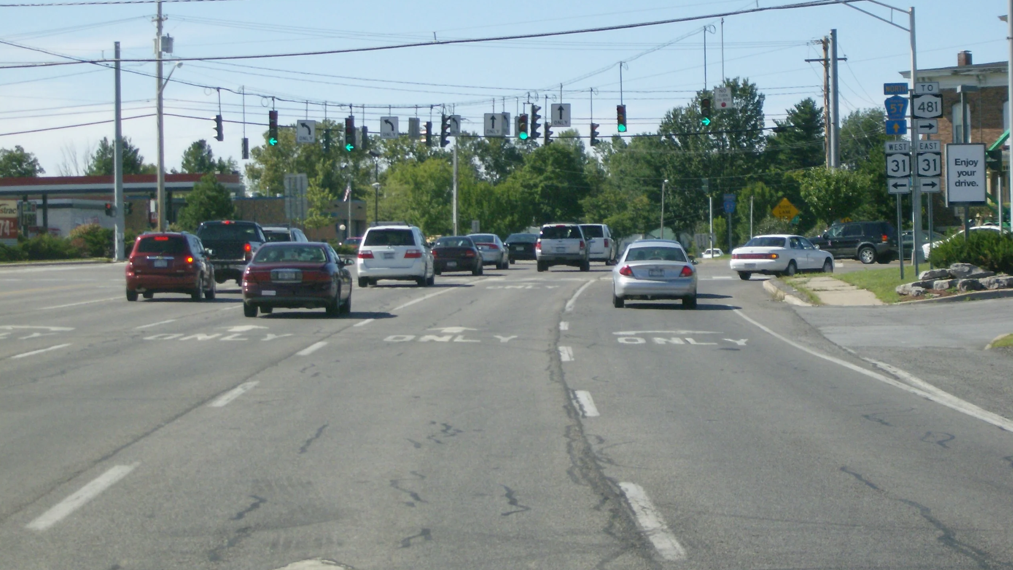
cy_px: 200
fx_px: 3223
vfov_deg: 10.1
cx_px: 505
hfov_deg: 17.9
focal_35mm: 120
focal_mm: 18
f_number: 4.8
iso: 100
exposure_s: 1/511
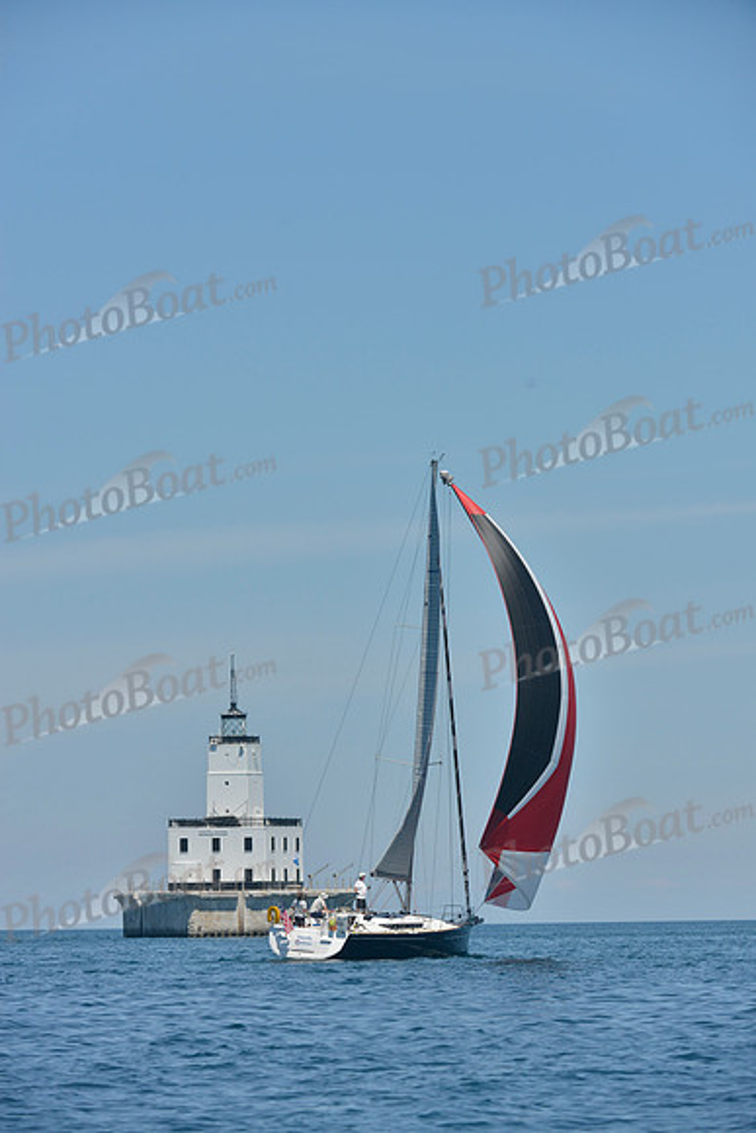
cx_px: 378
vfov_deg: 10.3
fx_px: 6296
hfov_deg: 6.9
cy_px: 566
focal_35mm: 200
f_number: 8
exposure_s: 1/1250
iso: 280
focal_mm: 200
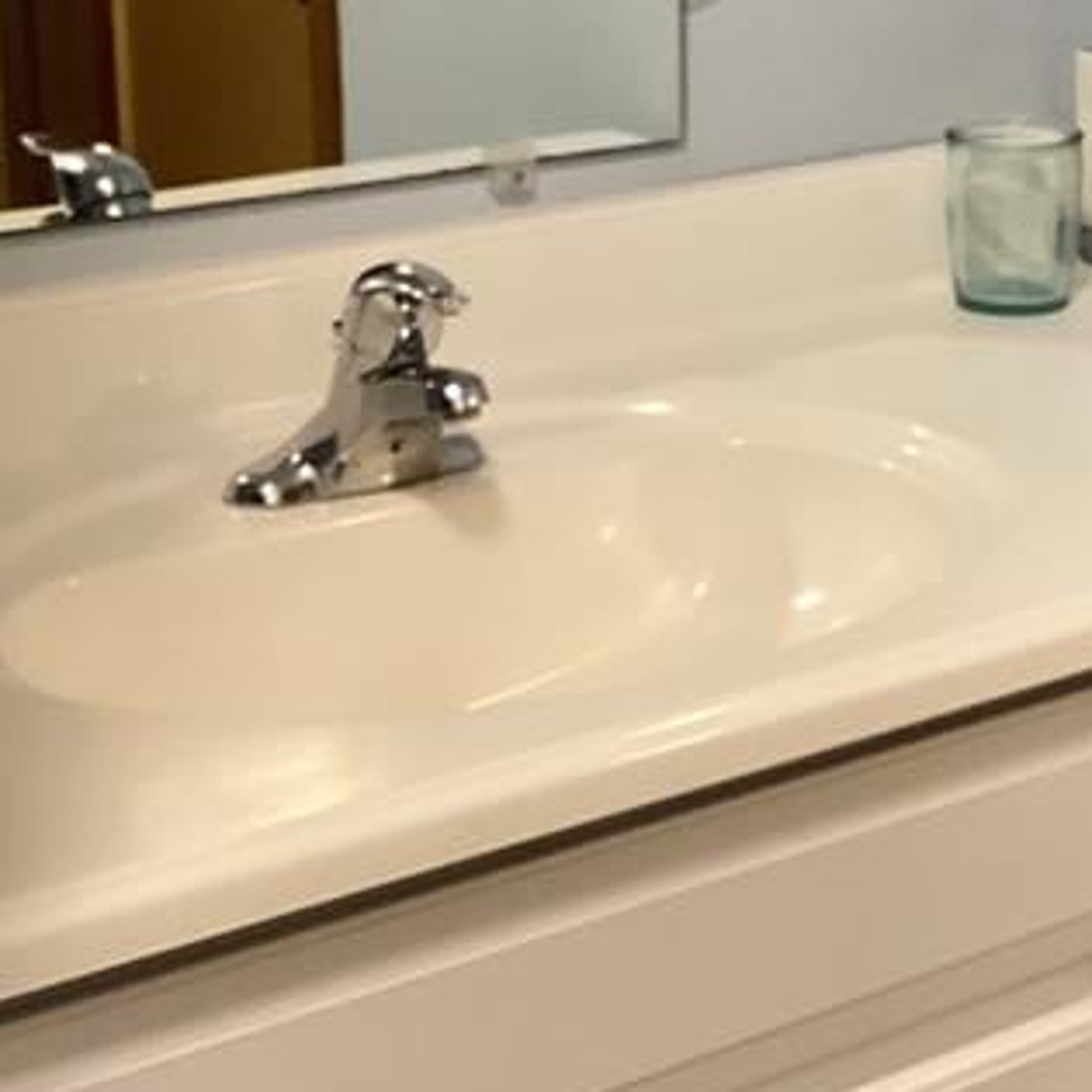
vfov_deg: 19.3
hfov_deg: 19.0
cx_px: 1054
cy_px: 250
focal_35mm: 89
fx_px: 3176
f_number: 2.4
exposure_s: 1/30
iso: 400
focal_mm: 3.3
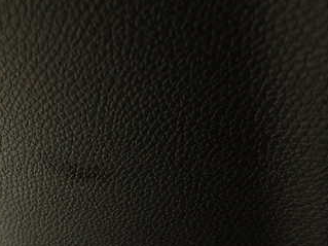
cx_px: 68
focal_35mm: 47
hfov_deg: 39.0
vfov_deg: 30.3
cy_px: 186
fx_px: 445
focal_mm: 4.5
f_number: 2
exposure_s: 1/30
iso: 800
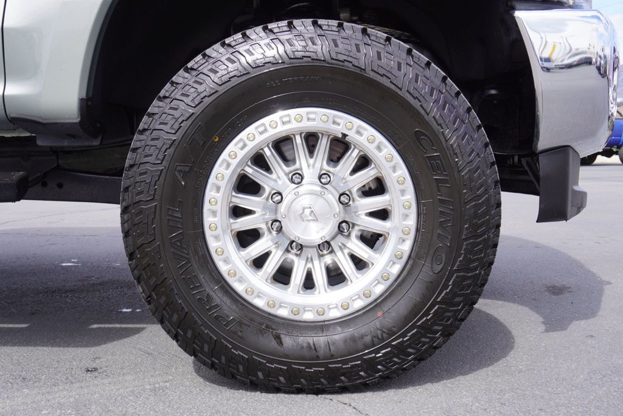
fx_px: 623
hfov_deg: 53.1
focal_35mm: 36
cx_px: 312
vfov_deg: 36.9
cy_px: 208
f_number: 8
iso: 100
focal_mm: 24
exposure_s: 1/100
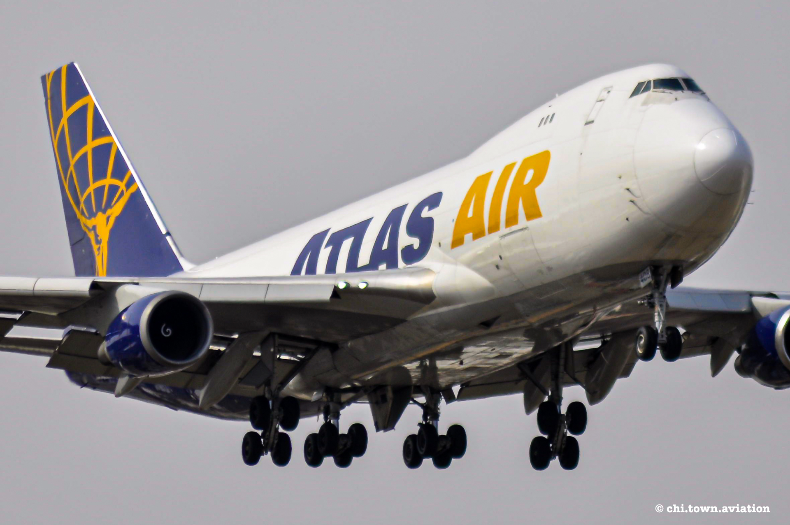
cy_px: 262
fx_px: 9865
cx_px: 395
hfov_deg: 4.6
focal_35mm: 450
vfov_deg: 3.0
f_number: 5.6
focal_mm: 300
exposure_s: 1/1600
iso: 200
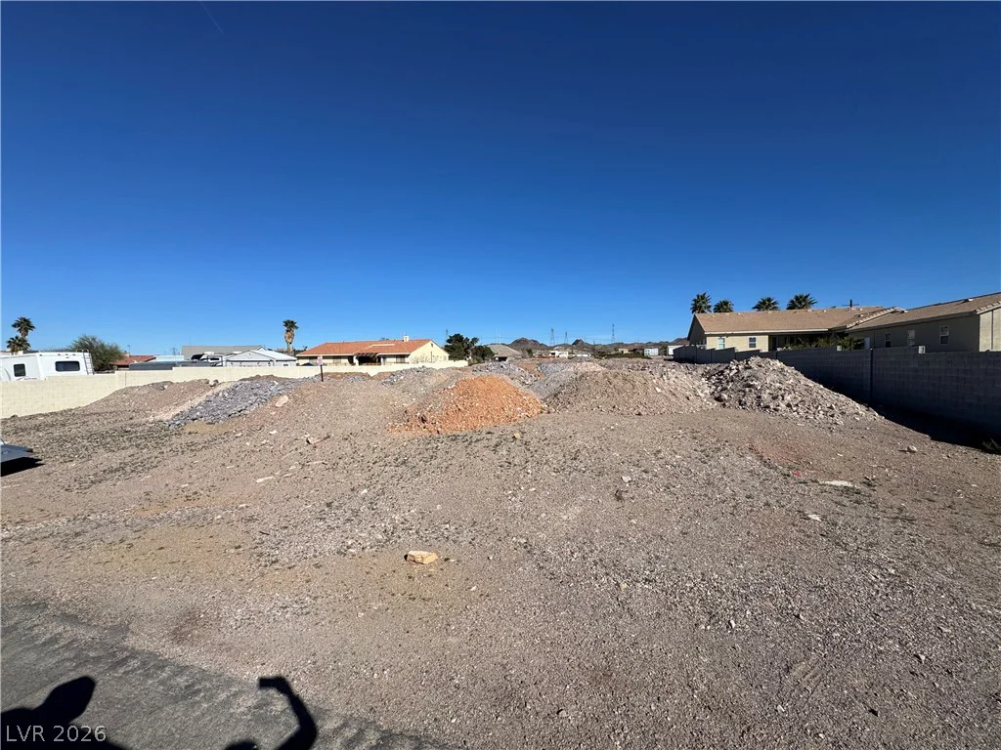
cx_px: 500
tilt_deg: -2.7
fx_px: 405
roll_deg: +1.2
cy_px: 375
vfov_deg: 85.7
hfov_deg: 102.1
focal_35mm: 14
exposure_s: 1/3906
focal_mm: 2.22
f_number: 2.2
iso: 40
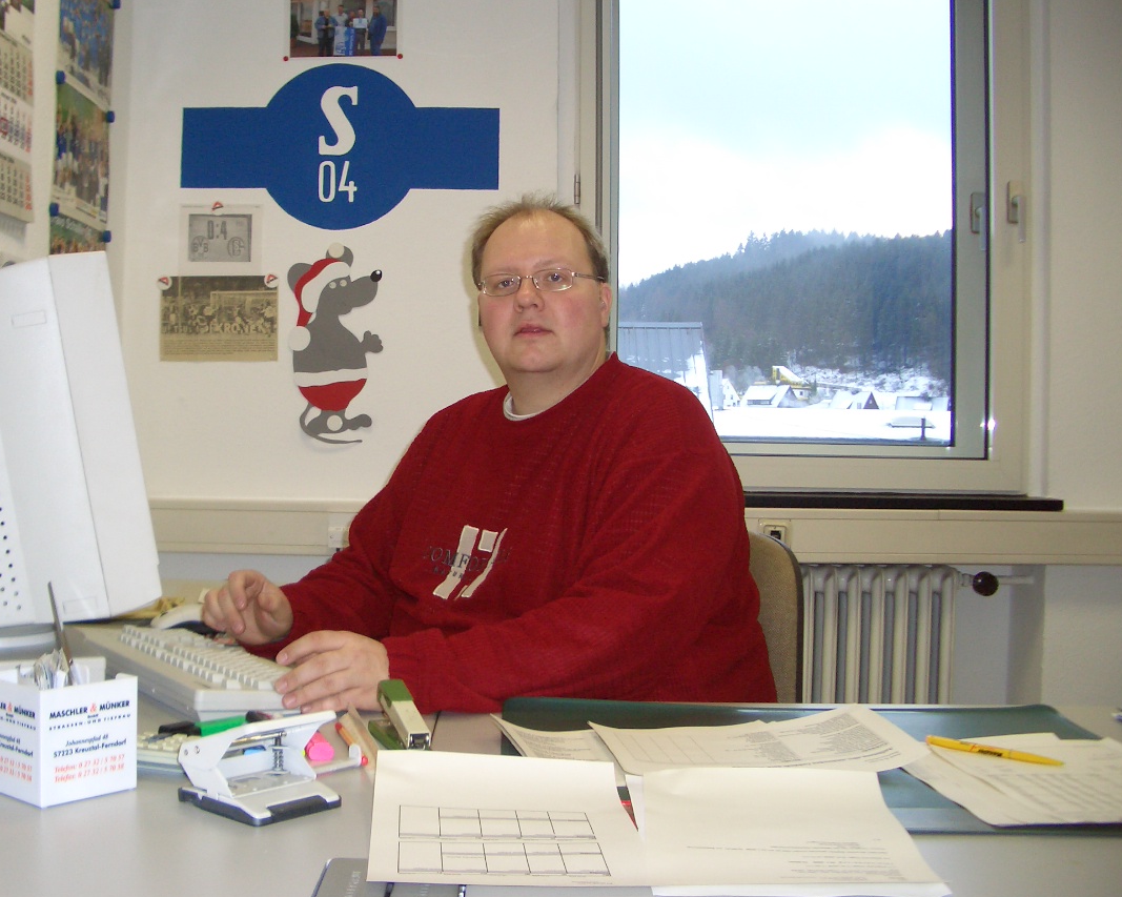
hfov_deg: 44.6
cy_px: 414
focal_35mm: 41
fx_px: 1361
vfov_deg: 36.5
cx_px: 454
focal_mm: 5.8
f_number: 2.6
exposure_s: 1/60
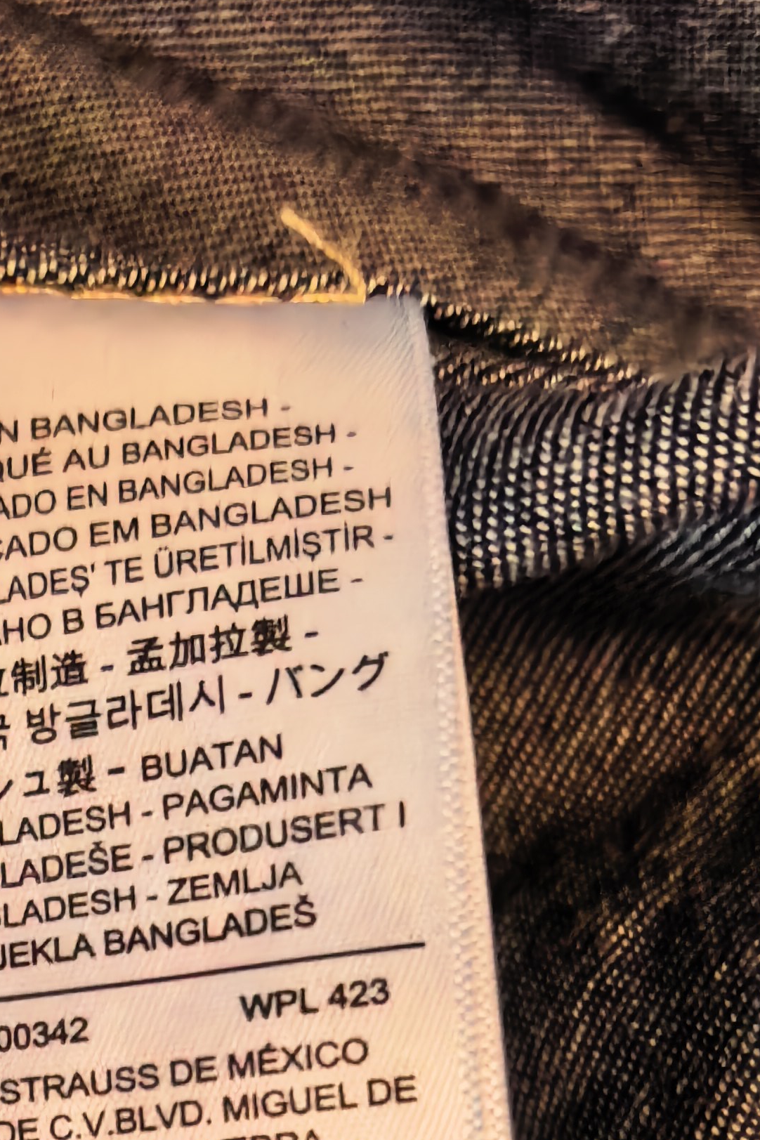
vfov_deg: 28.6
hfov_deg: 21.2
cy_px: 1285
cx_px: 103
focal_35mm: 63
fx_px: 1995
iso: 3200
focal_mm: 5.75
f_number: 2
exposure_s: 1/100
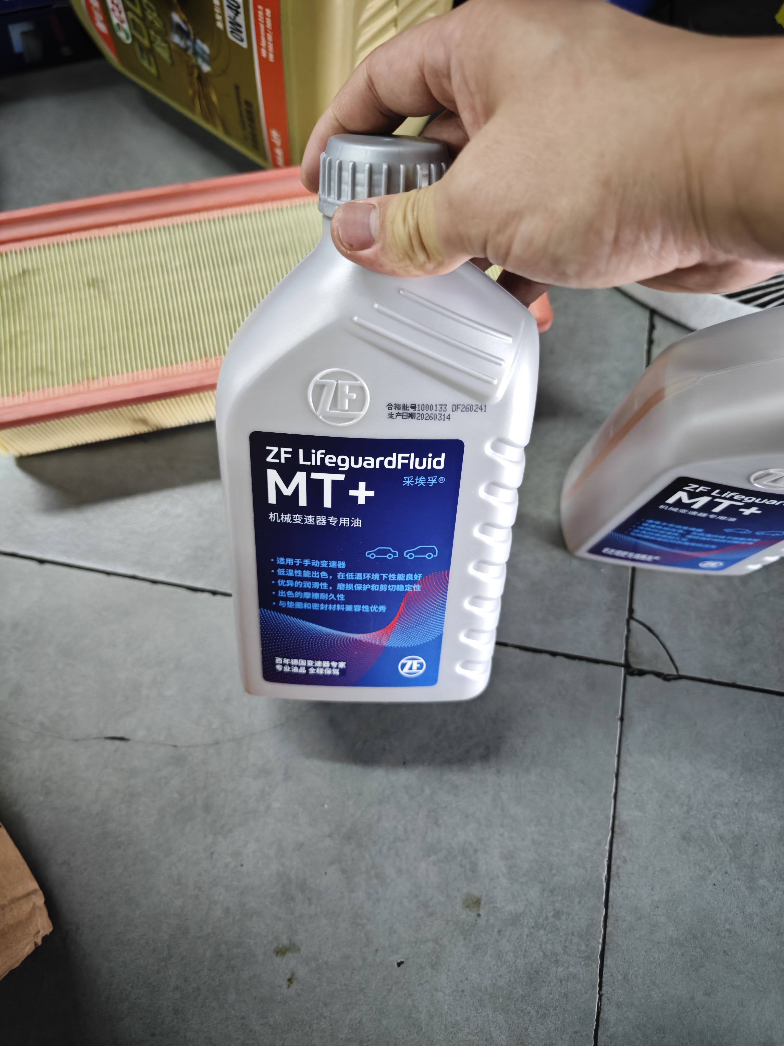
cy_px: 523
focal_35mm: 23
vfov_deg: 73.9
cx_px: 392
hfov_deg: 58.9
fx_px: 695
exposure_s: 1/407
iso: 2500
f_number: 1.9
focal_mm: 8.7
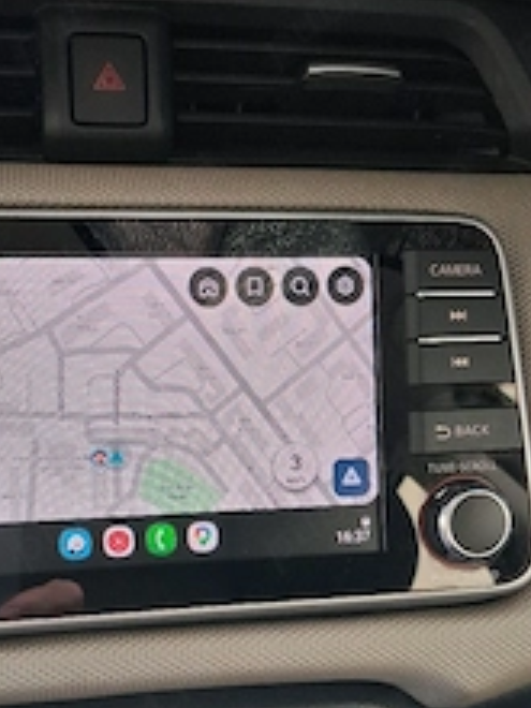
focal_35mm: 49
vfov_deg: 38.0
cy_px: 525
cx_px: 180
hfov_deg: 29.5
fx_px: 1002
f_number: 1.8
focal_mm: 4
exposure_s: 1/100
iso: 125
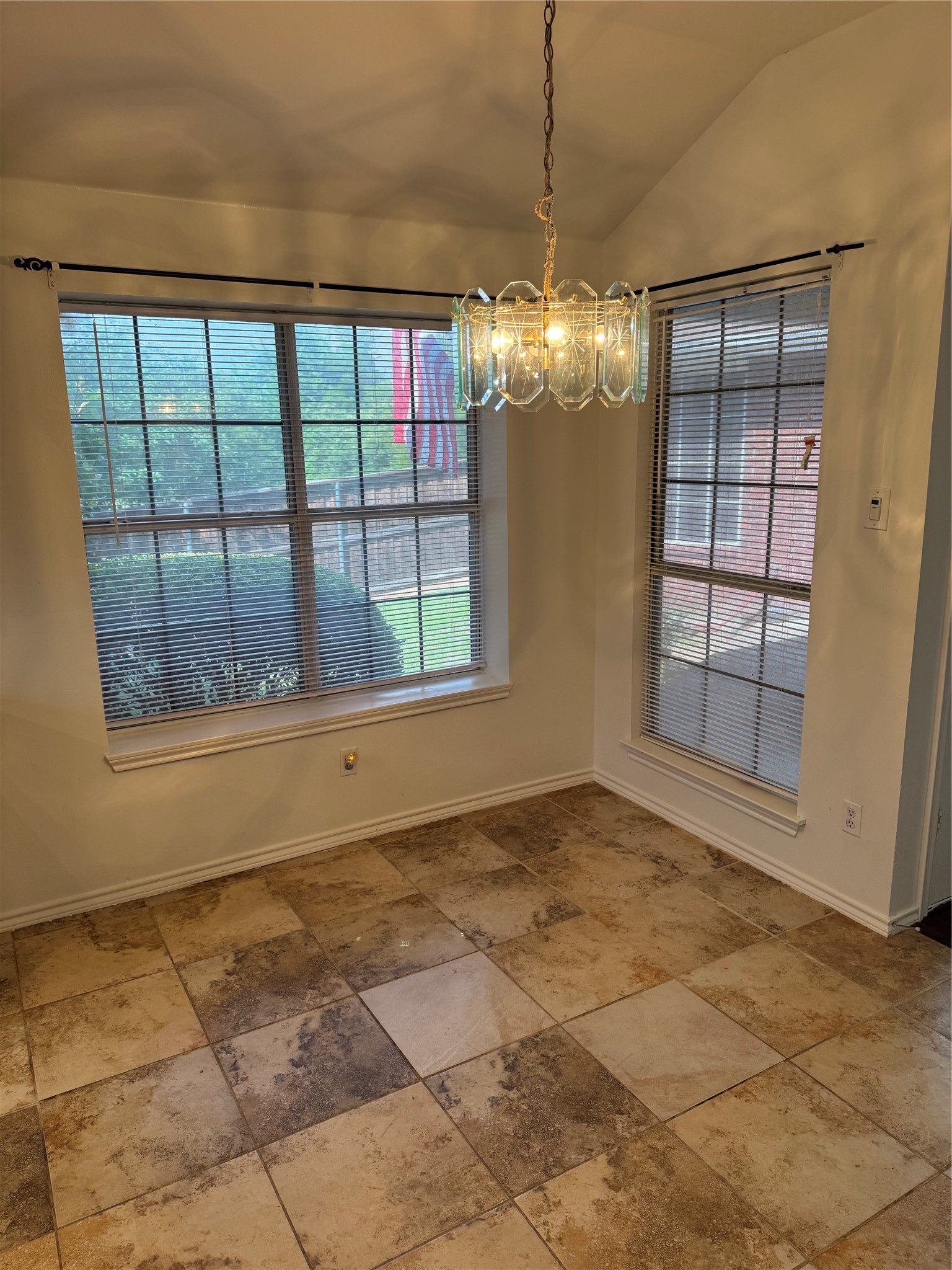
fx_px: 880
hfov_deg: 56.8
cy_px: 635
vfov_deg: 71.6
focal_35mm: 24
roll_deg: +1.4
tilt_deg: -12.9
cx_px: 476
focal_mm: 6.76
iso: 160
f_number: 1.78
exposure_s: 1/120
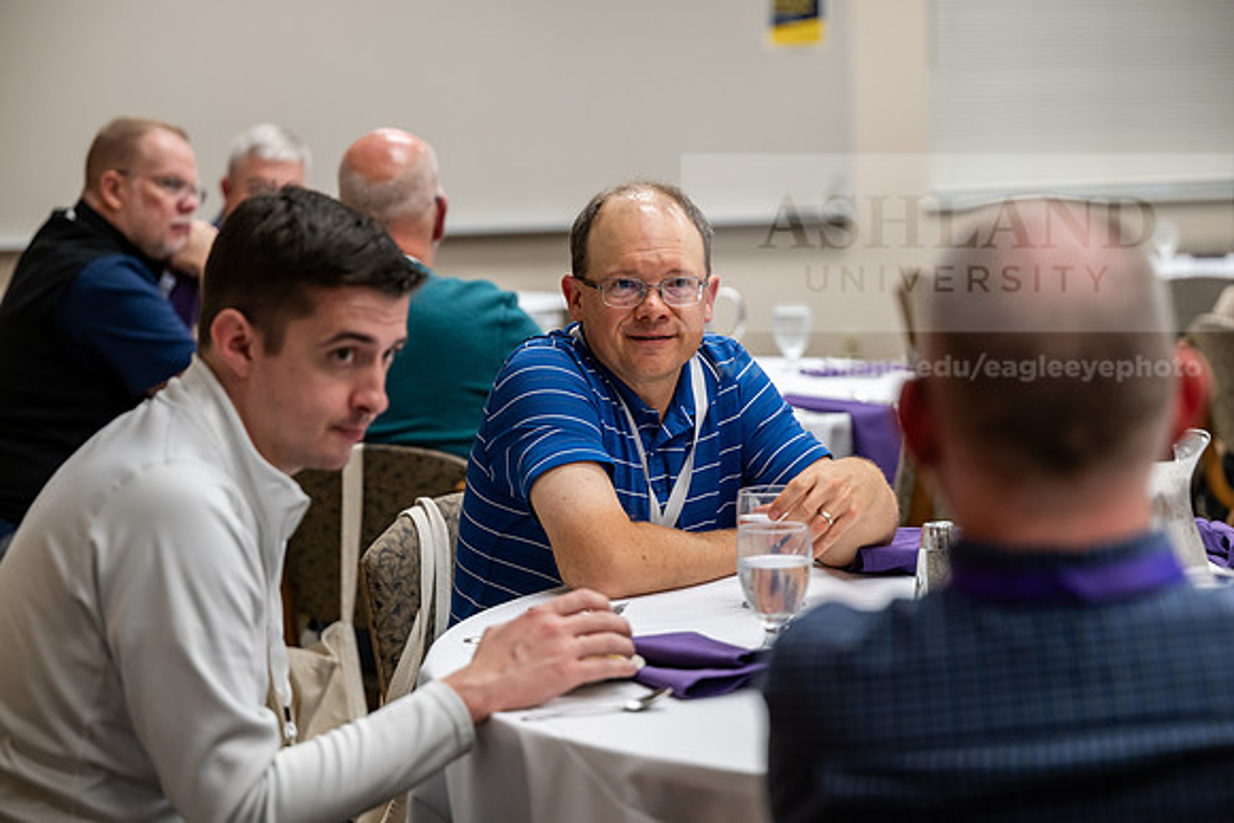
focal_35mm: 88
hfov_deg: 23.1
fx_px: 3017
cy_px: 412
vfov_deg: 15.5
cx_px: 617
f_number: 2.8
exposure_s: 1/160
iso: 1250
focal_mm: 88
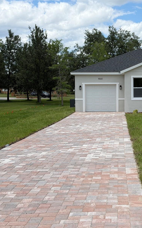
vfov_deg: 30.2
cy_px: 114
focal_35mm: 68
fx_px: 421
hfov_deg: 18.8
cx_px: 132
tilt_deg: -3.8
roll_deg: +1.0
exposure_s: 1/5208
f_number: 1.78
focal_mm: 6.76
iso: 64
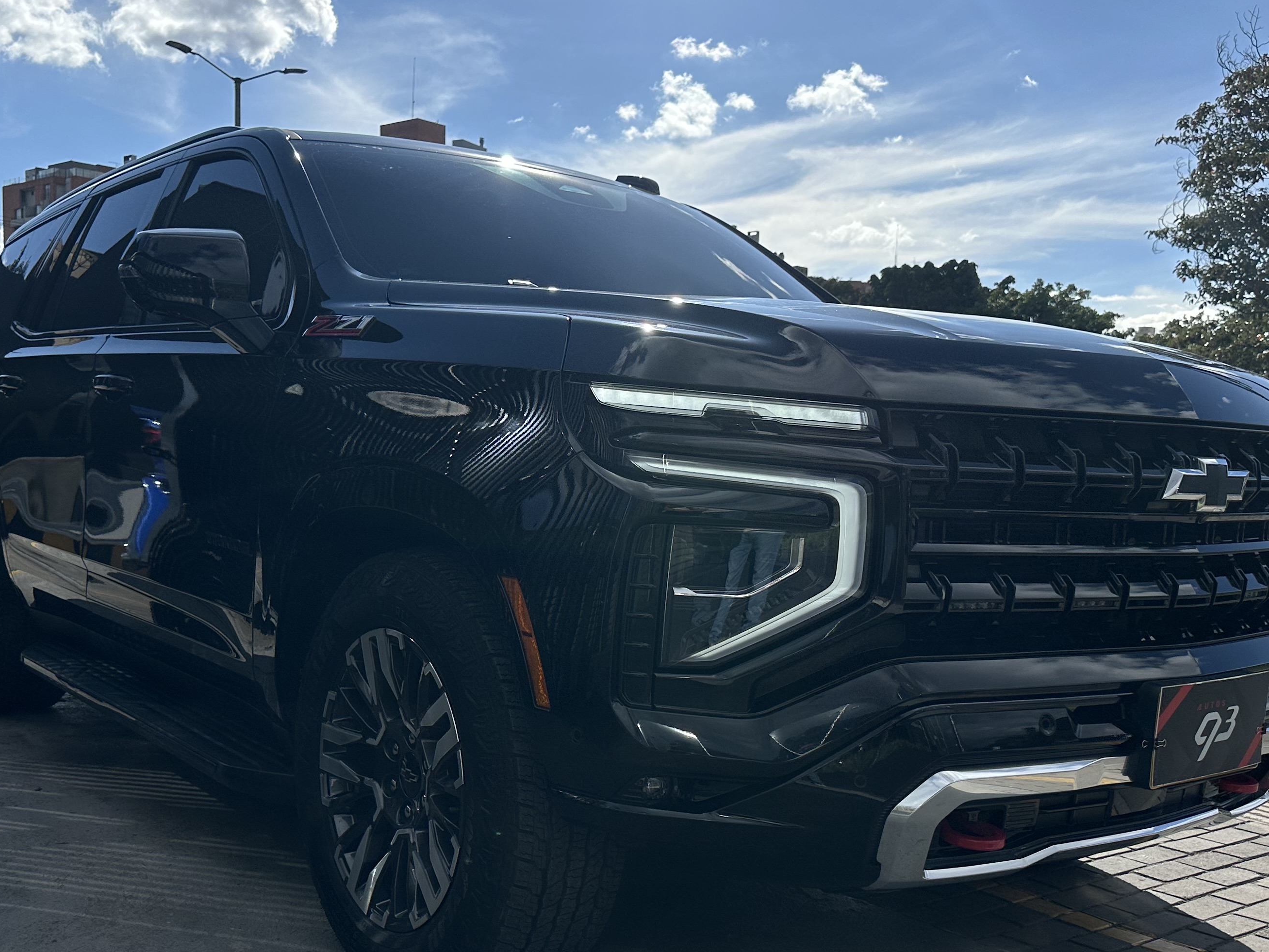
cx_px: 585
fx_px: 1357
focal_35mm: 37
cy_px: 561
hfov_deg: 50.1
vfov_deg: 38.5
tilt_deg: -6.1
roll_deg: -1.4
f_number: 1.78
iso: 80
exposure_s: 1/13699
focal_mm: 6.86
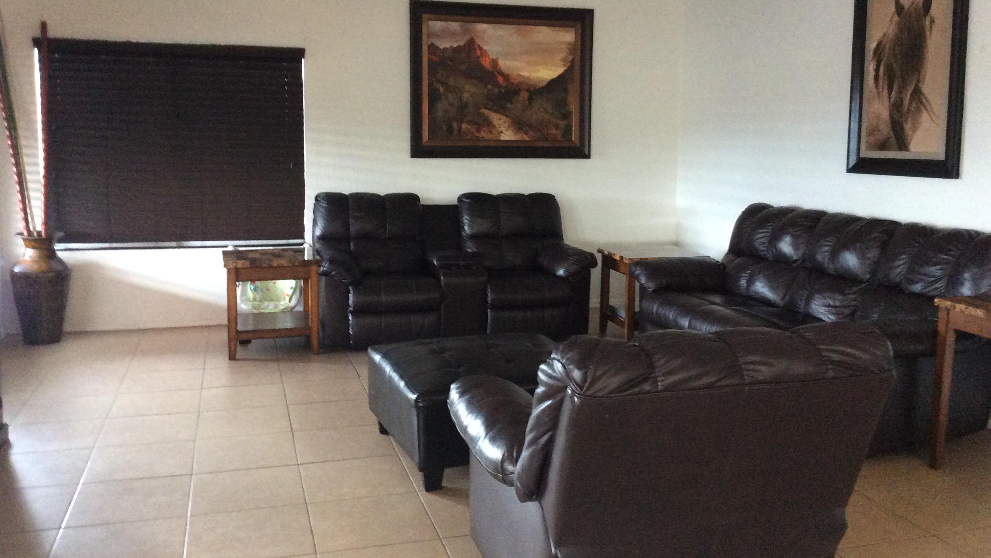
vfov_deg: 33.6
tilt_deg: -7.5
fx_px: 920
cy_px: 227
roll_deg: +1.8
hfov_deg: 56.6
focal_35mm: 35
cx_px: 495
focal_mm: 3.3
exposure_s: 1/20
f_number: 2.4
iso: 250
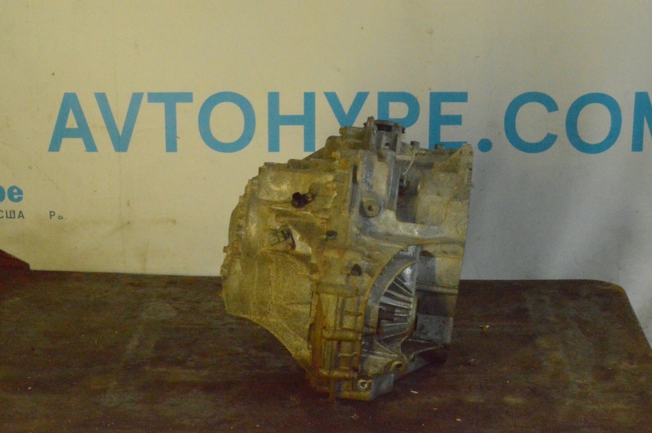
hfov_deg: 24.6
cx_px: 326
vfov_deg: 16.5
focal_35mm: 82
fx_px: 1493
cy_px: 216
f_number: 36
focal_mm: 55
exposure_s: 1/50
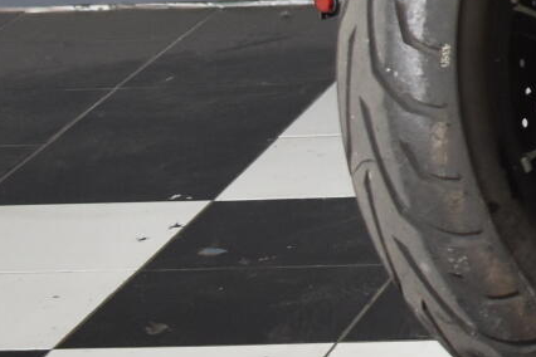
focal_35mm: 246
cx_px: 1213
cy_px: -388
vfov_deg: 5.4
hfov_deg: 7.8
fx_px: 3668
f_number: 4.5
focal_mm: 35
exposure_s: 1/160
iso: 800
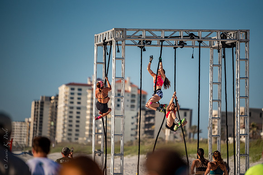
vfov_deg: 5.9
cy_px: 75
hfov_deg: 8.9
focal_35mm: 232
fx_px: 1697
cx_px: 150
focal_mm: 200
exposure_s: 1/4000
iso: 450
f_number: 2.8
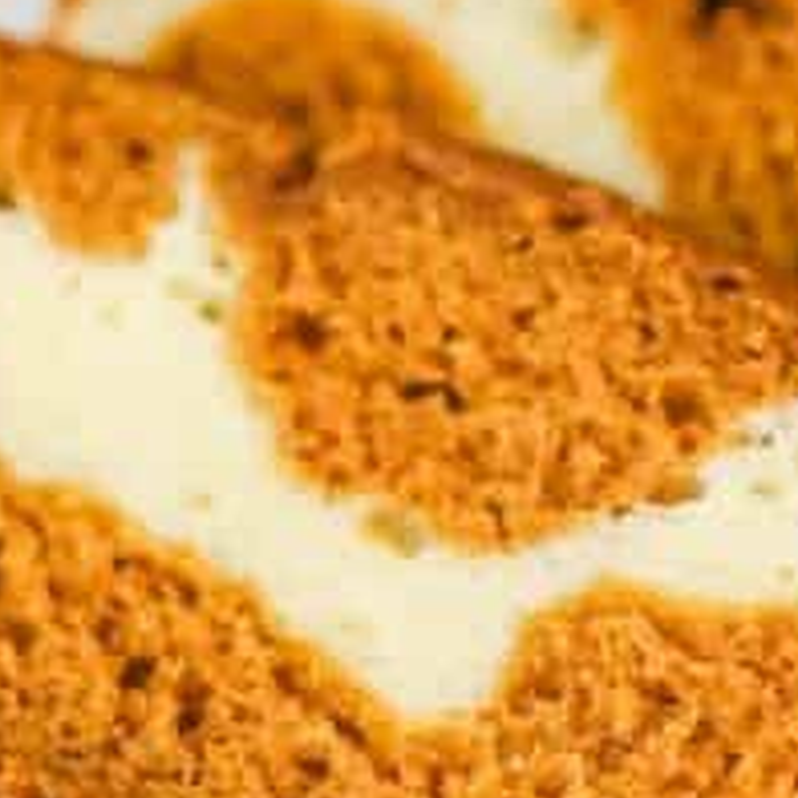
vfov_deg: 7.9
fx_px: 5764
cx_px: 618
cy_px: 105
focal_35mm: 221
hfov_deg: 7.9
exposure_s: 1/200
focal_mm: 50
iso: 160
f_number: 3.2
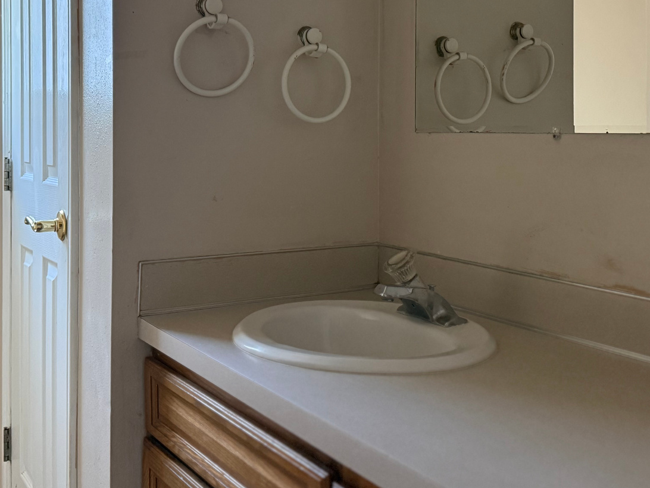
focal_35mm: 45
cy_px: 131
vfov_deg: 31.7
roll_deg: +0.1
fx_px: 845
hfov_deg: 42.1
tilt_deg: +0.6
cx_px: 327
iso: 500
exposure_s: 1/60
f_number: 1.78
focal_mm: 6.76
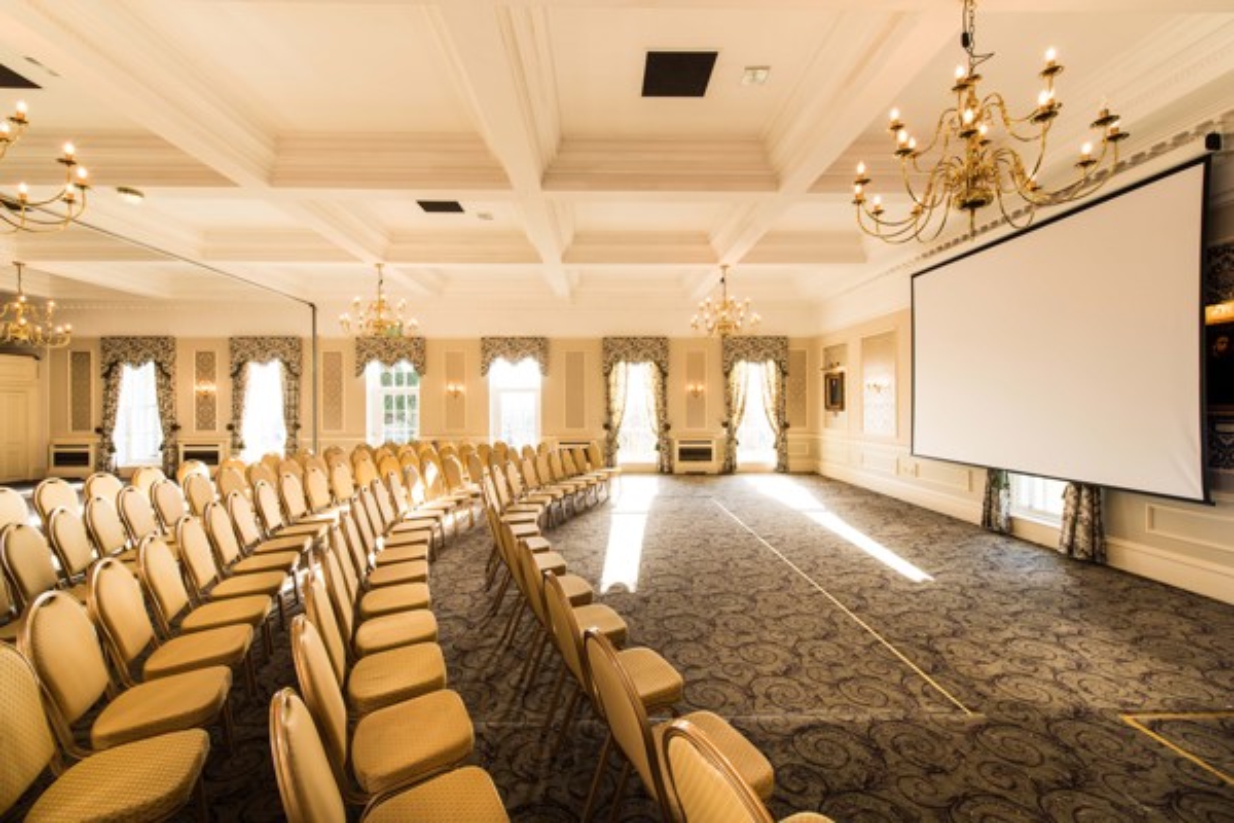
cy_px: 412
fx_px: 480
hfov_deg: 104.3
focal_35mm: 14
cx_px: 617
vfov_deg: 81.2
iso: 100
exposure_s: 1/5
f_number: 9
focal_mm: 14
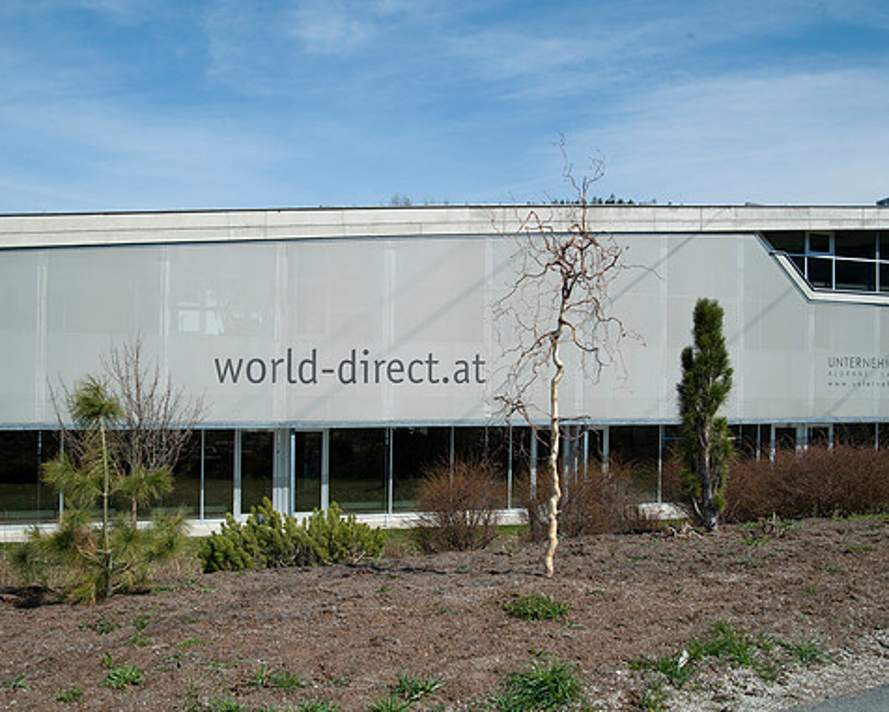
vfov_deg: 45.8
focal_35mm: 32
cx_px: 413
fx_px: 842
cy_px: 357
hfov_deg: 55.6
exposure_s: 1/500
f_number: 11
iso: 200
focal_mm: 28
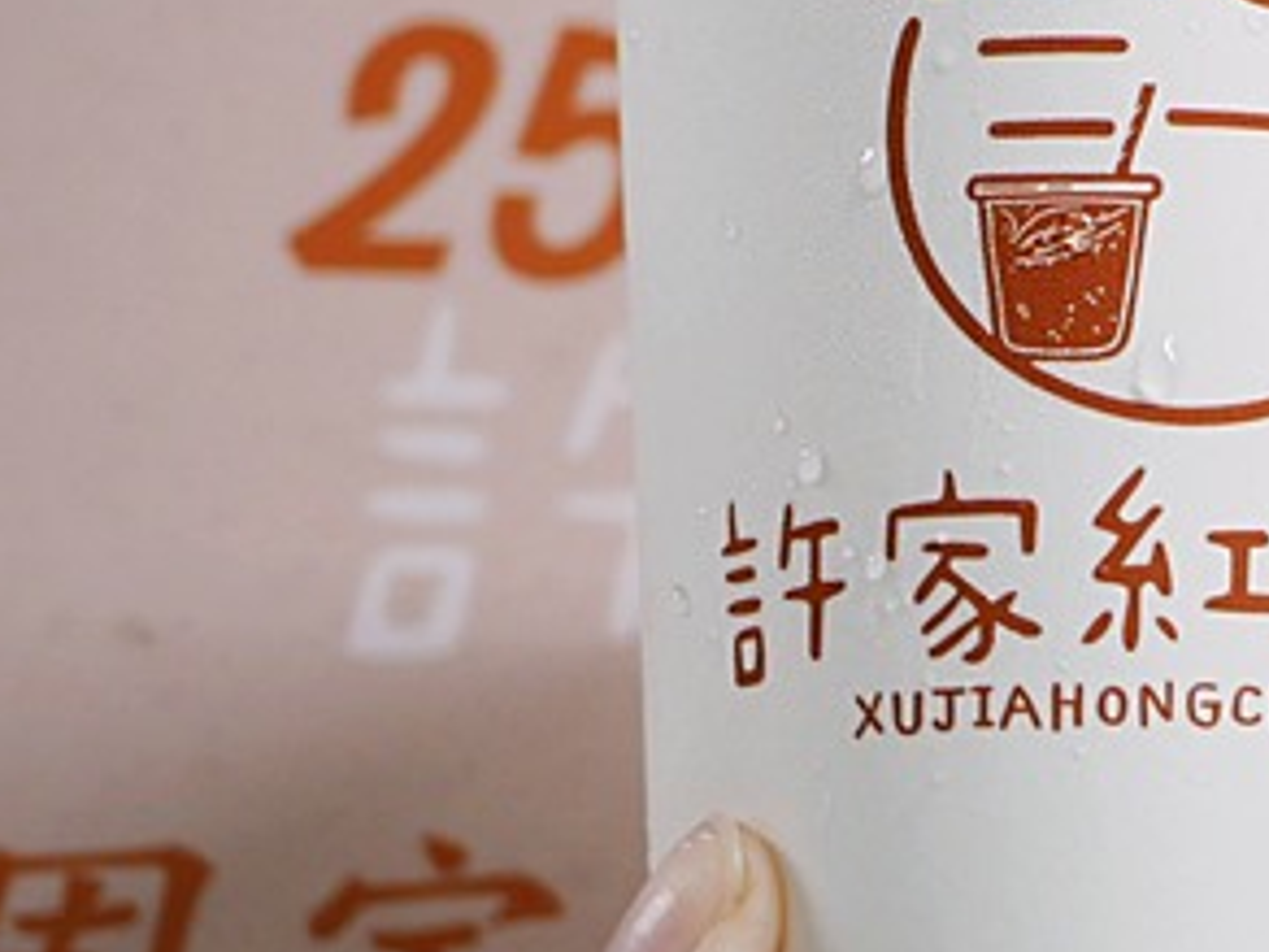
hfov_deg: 18.8
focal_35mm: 96
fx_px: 3519
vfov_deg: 15.3
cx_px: 1717
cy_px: 189
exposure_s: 1/60
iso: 250
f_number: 2.5
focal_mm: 14
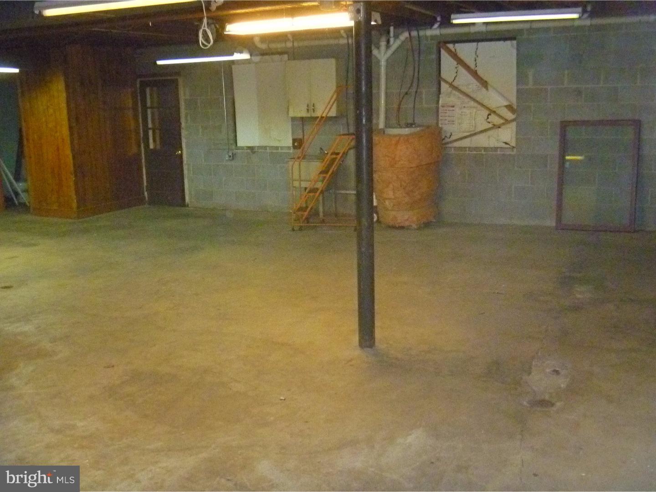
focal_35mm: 35
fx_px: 663
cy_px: 246
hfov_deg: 52.6
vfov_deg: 40.7
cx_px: 328
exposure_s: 1/30
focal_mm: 6.3
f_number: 3.5
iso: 1000
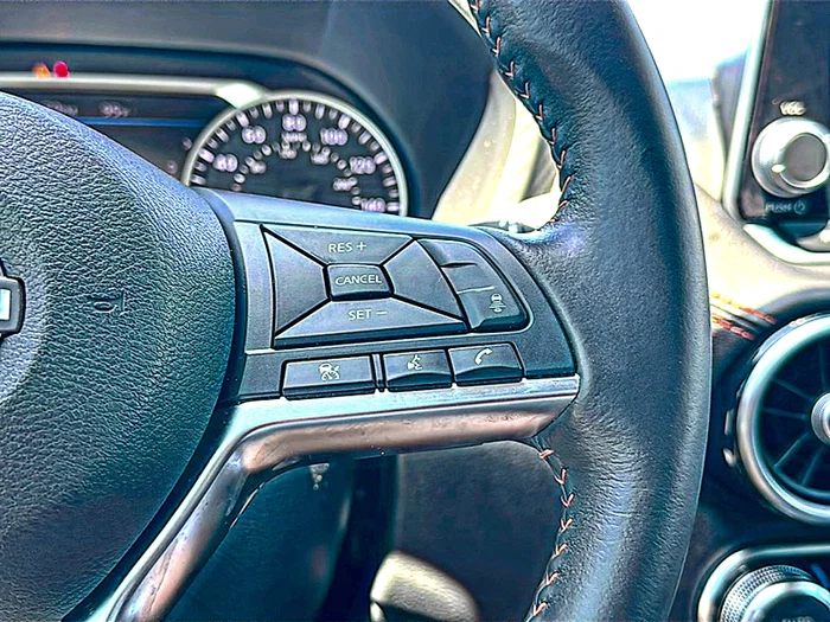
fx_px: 863
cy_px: 311
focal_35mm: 36
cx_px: 415
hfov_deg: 51.4
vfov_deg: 39.7
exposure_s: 1/84
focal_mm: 6.86
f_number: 1.78
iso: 80
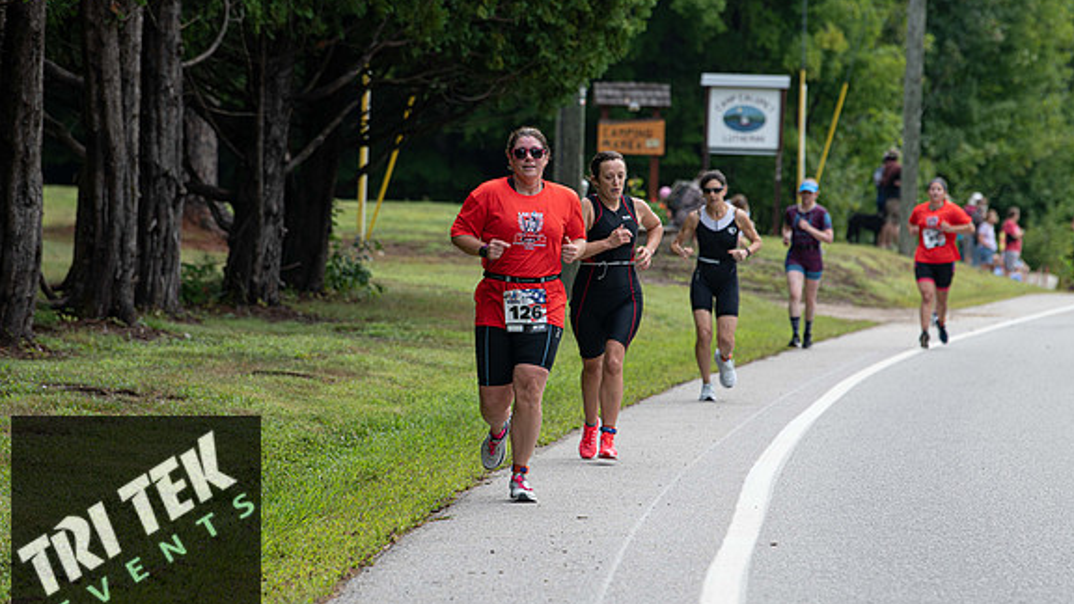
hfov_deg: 10.2
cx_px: 537
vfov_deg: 5.8
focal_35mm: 211
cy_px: 320
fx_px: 6009
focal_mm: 200
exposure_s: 1/200
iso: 200
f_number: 5.6
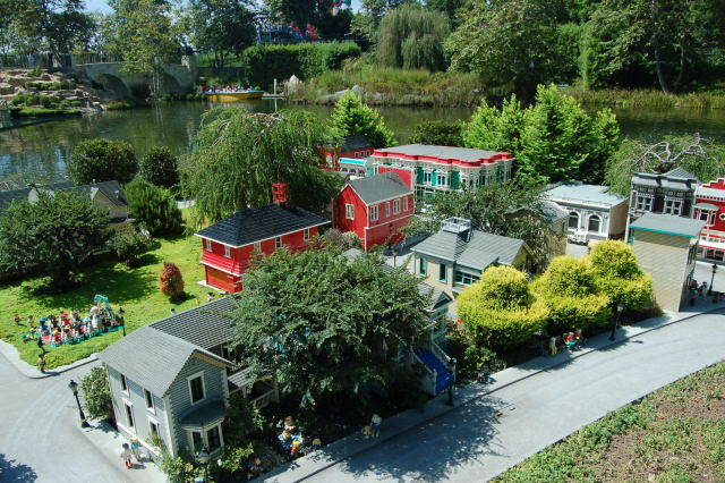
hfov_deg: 67.4
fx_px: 543
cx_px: 362
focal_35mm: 27
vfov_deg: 47.9
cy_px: 242
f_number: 6.3
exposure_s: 1/160
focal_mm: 18
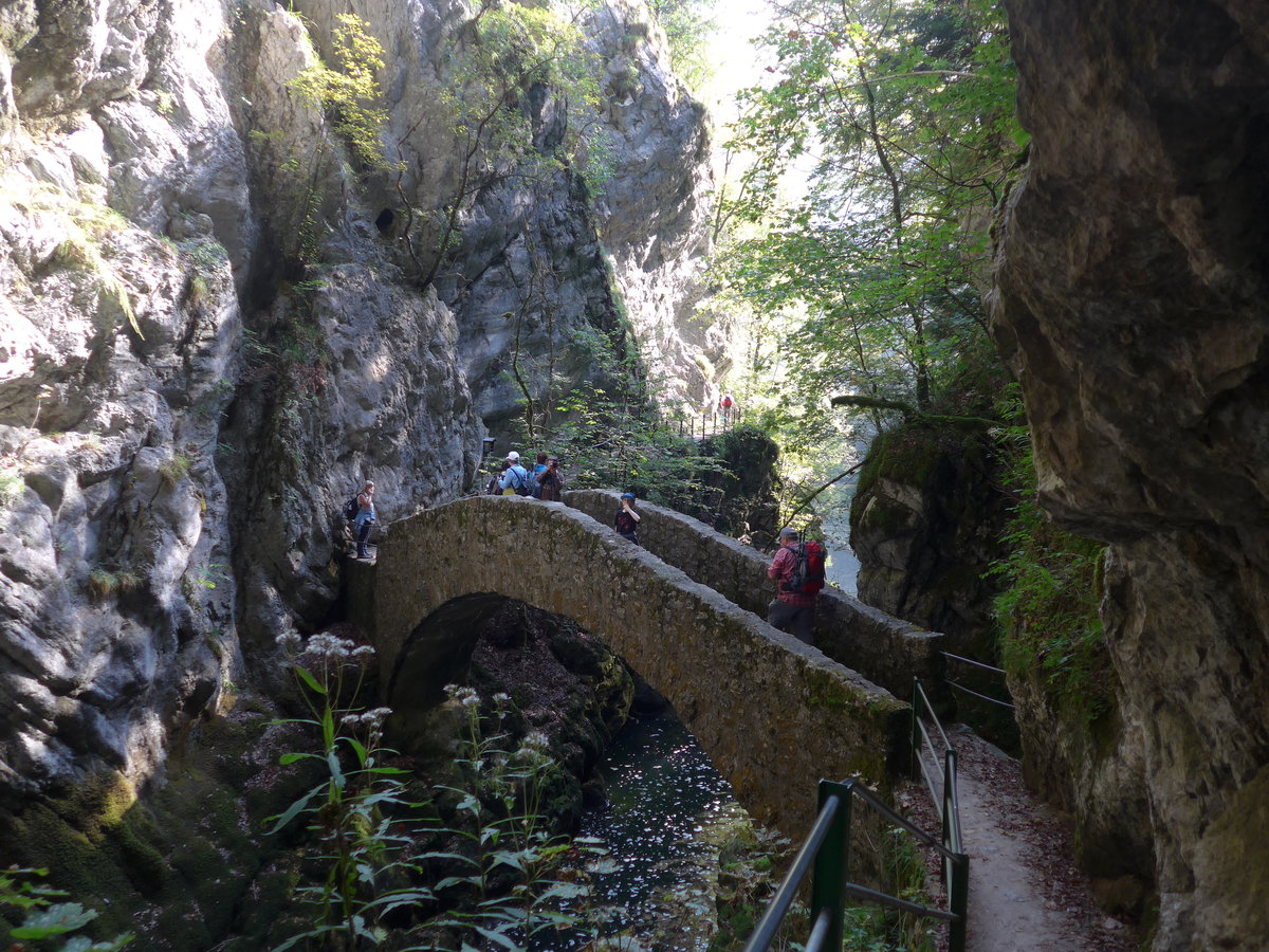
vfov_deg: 48.2
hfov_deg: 61.7
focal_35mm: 29
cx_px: 634
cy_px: 476
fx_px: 1063
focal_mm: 6
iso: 80
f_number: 2
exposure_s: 1/100
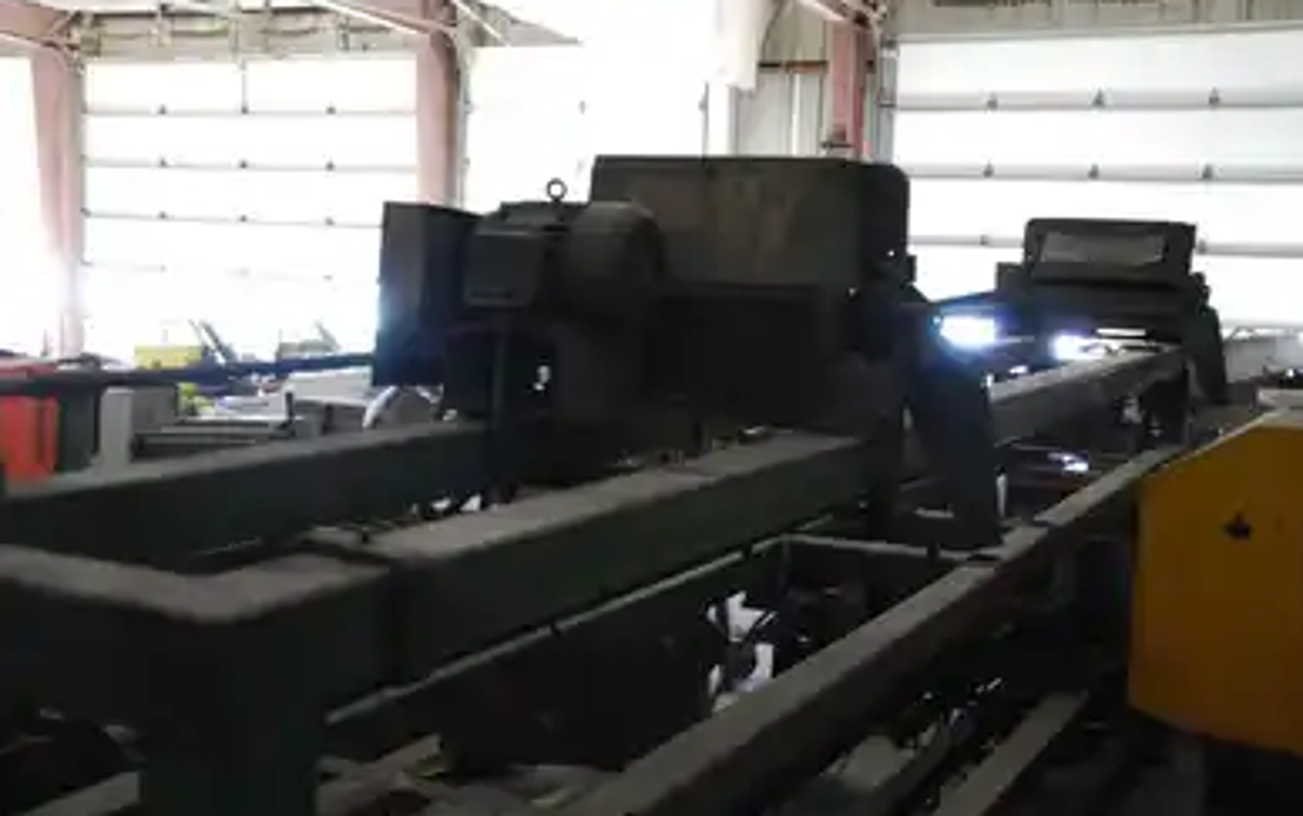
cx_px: 658
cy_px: 403
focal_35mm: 41
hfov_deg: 48.2
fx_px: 1457
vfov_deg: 31.3
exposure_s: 1/20
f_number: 4
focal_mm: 26
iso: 1600
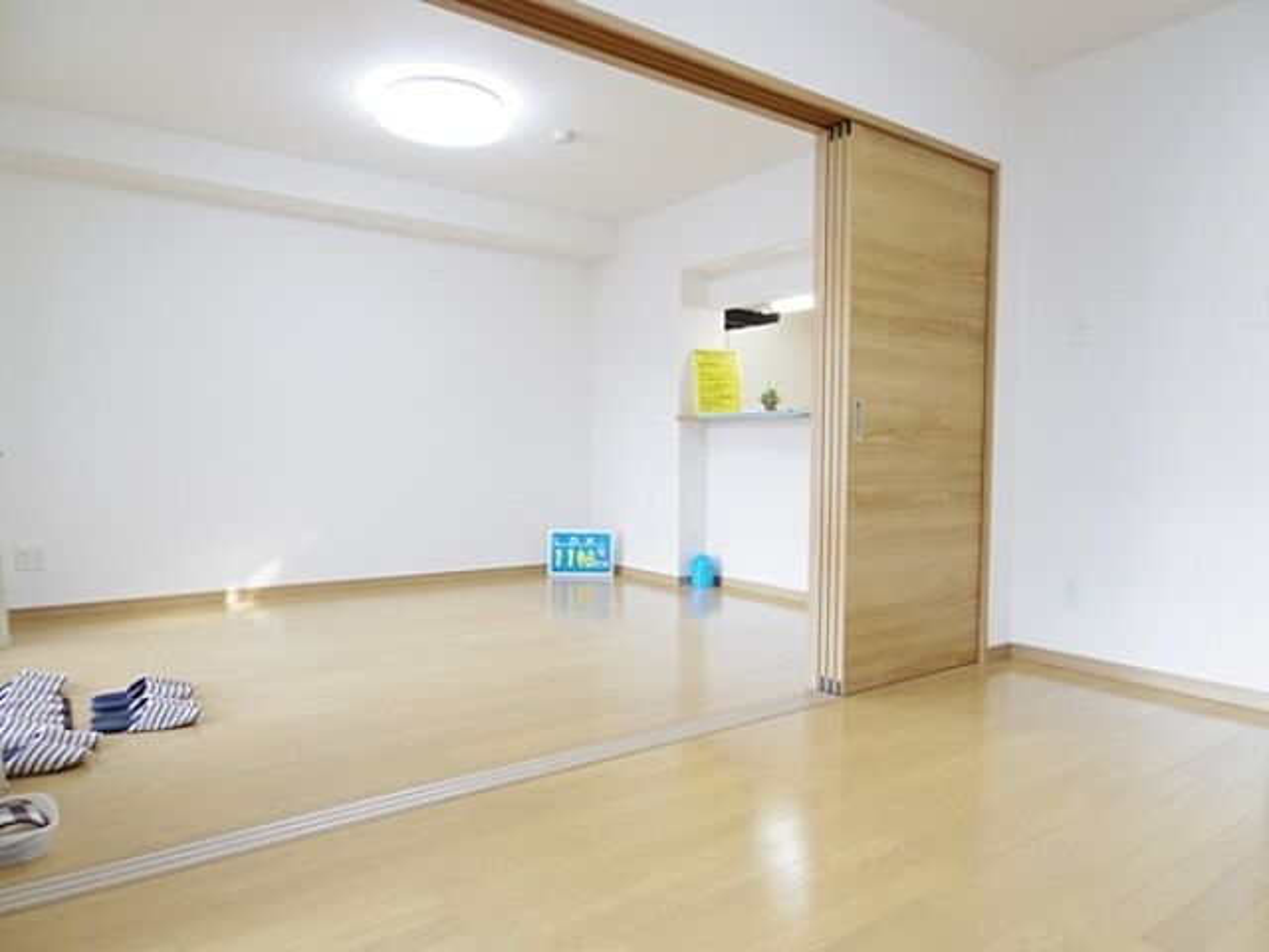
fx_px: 843
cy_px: 476
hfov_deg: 73.9
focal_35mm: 23
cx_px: 634
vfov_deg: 58.9
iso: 500
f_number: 2.8
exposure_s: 1/40
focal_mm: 5
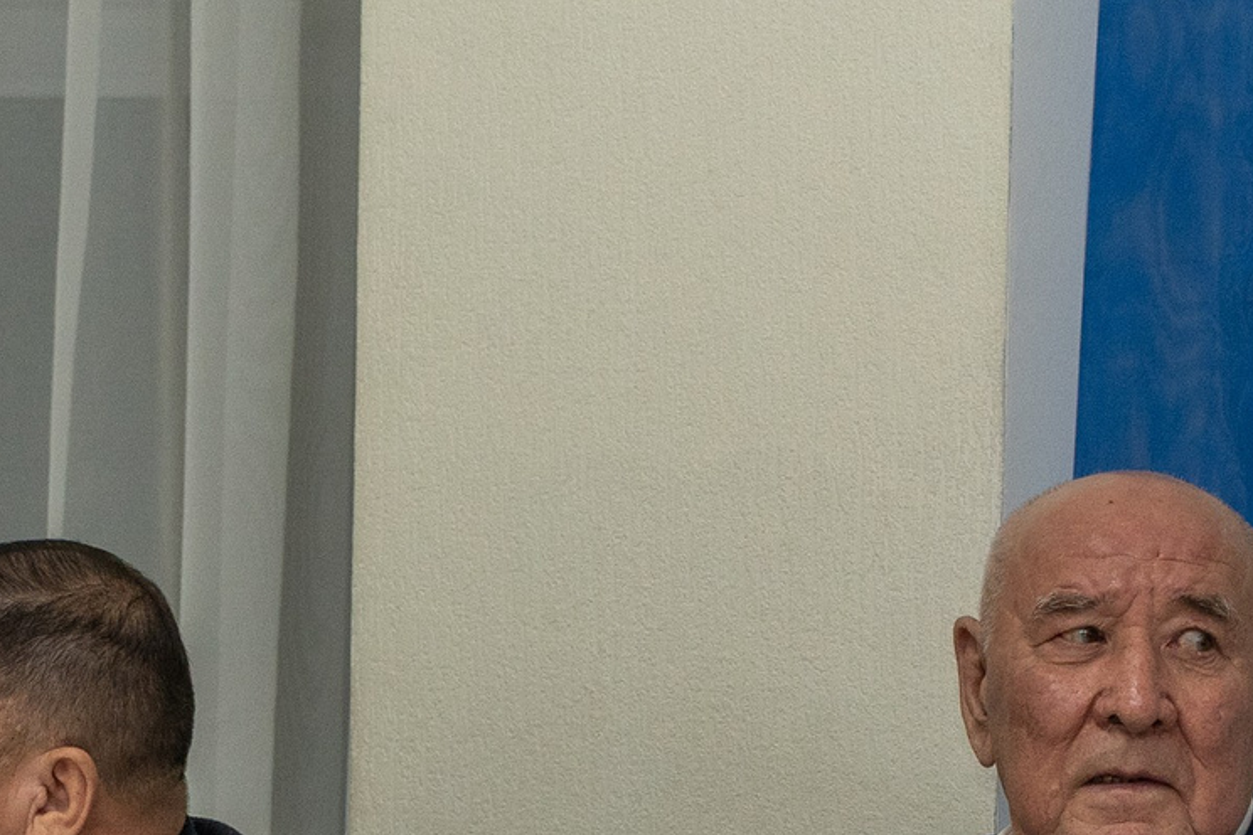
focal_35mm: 255
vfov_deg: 5.4
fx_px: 8875
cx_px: 252
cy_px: 1114
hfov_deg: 8.1
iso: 1250
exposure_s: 1/160
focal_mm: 65
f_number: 4.5
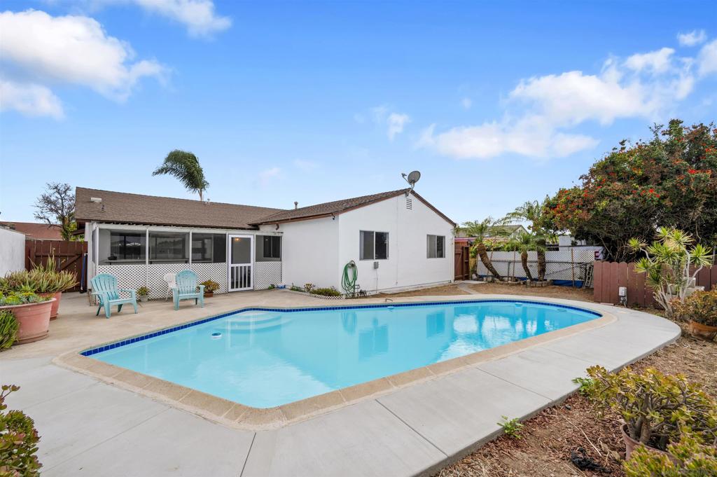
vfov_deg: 79.1
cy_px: 238
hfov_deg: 102.3
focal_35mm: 14
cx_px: 358
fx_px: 289
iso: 400
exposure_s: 1/1250
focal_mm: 14.5
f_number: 8
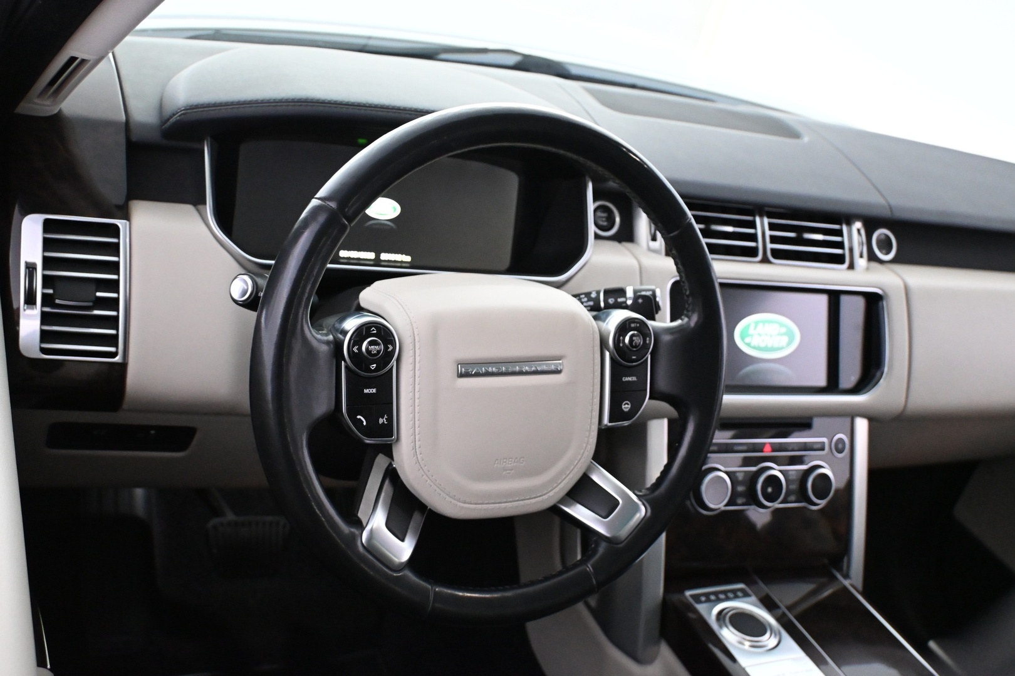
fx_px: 1121
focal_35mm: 40
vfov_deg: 33.6
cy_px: 338
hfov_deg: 48.7
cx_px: 508
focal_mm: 26.5
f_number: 4.5
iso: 5600
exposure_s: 1/60
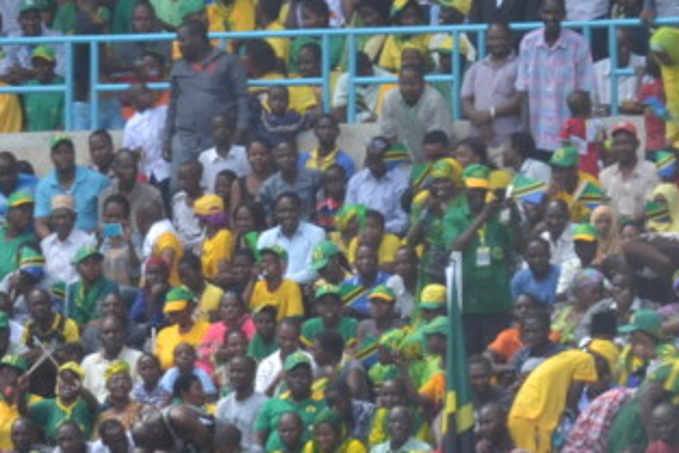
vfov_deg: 1.4
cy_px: 693
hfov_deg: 2.1
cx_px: -59
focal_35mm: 982
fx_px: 18529
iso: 100
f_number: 20
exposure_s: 1/25
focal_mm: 200
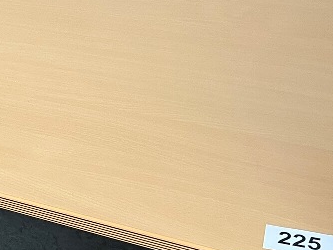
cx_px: -60
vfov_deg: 18.4
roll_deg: +12.2
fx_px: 770
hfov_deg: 22.6
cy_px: 149
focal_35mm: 80
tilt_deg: -37.8
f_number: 1.6
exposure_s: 1/58
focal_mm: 5.1
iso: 160
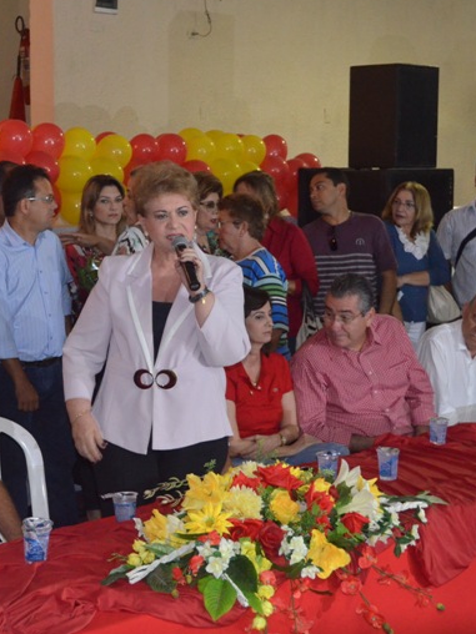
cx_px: 162
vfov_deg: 25.3
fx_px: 1412
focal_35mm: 77
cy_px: 312
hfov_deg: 19.1
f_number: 5
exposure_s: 1/60
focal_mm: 34
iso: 3200
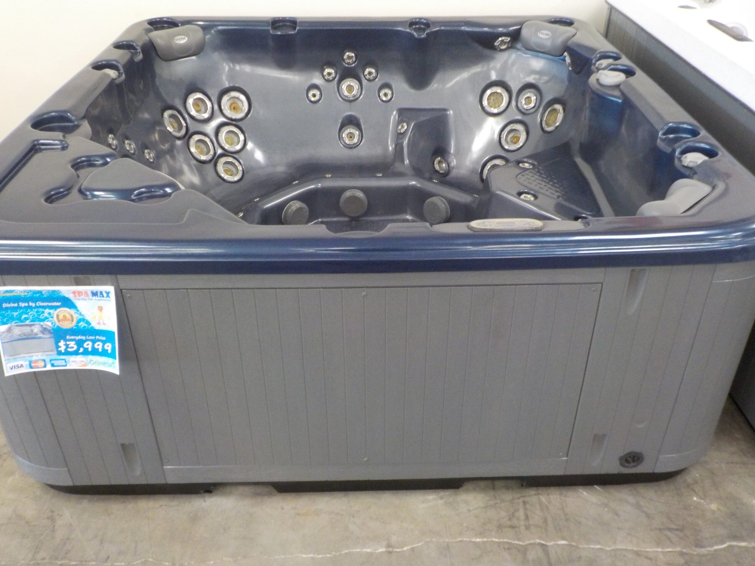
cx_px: 378
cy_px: 283
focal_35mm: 30
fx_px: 654
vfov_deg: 46.8
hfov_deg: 60.0
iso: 400
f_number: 3.3
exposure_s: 1/15
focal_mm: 4.1
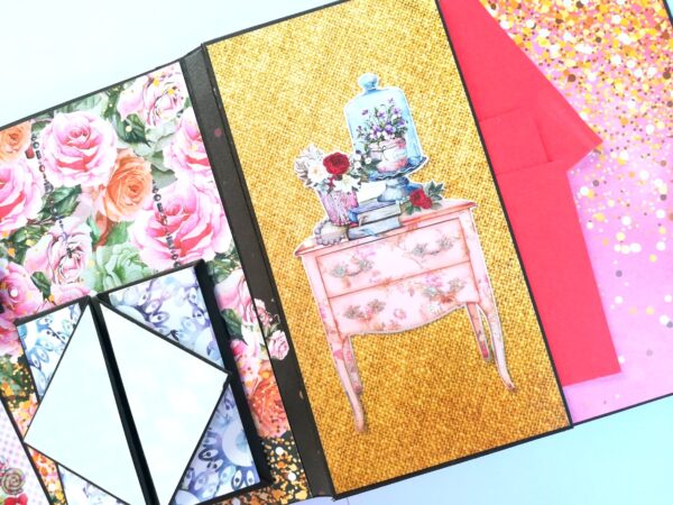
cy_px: 252
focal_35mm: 26
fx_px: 505
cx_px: 336
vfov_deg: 53.1
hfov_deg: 67.3
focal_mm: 3.83
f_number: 2.2
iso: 100
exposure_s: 1/33.3
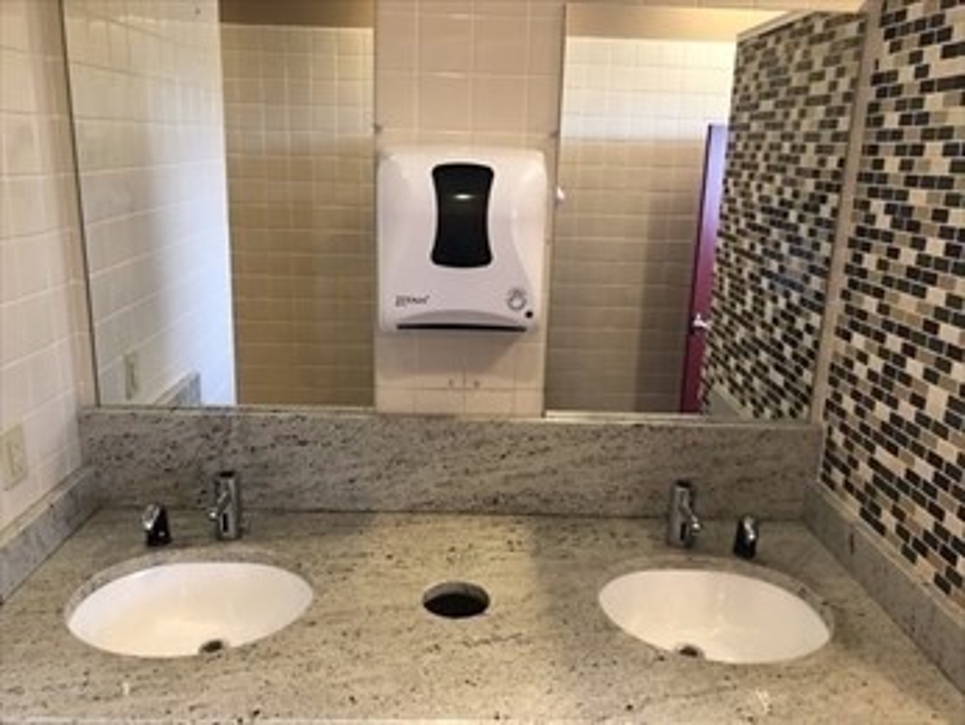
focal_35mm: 28
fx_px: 781
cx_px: 482
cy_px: 362
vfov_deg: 49.8
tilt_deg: -15.4
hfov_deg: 63.4
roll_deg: -2.3
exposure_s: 1/15
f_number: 1.8
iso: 50
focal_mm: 3.99
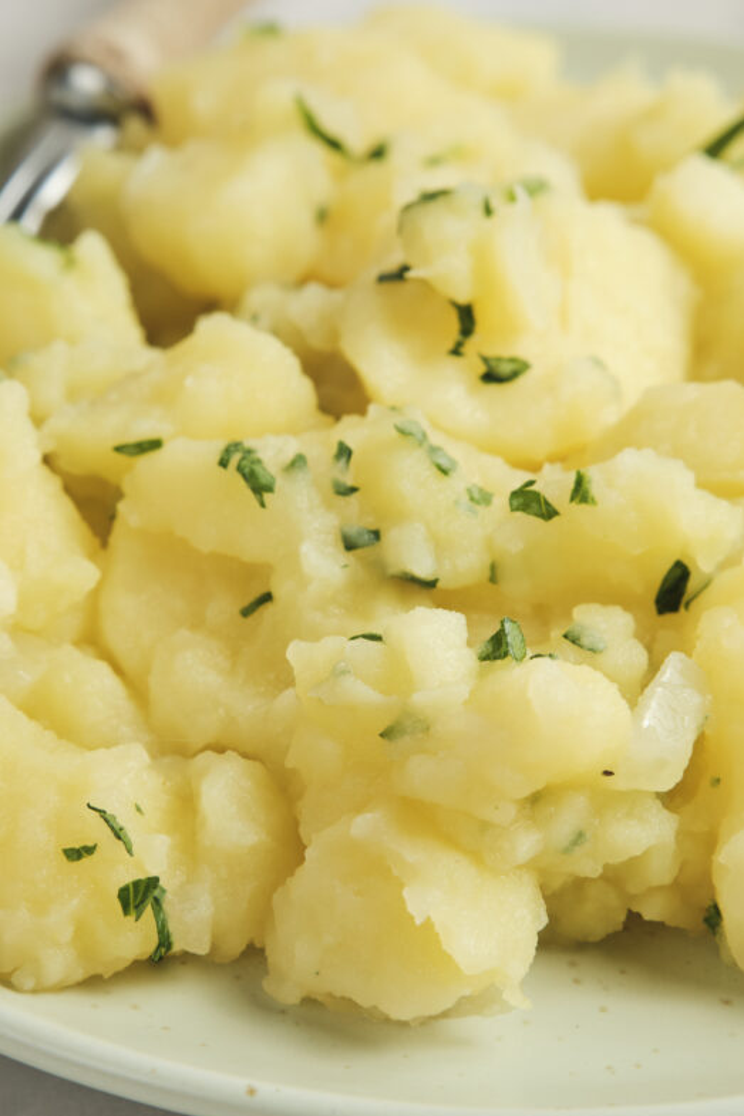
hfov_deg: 10.0
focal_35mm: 137
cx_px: 361
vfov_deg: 15.0
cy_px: 557
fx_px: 4249
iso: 200
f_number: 8
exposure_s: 1/250
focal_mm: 70
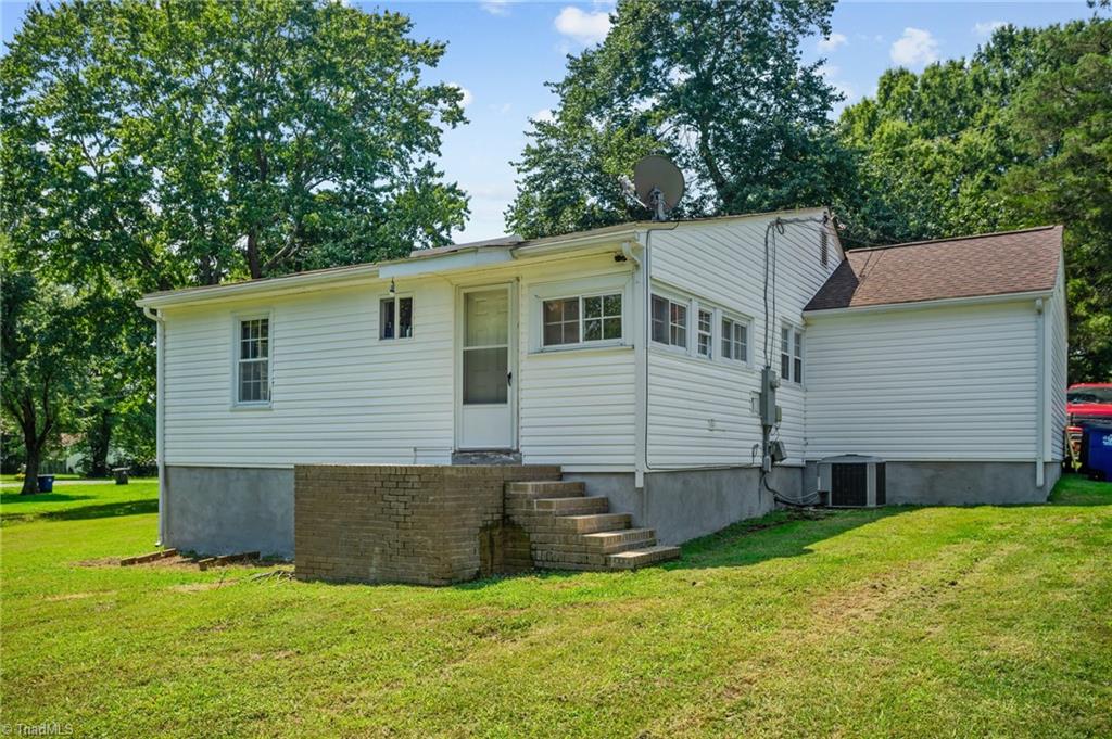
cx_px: 556
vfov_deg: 44.9
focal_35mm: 29
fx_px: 895
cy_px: 370
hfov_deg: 63.7
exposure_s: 1/250
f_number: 8
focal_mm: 29
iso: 200
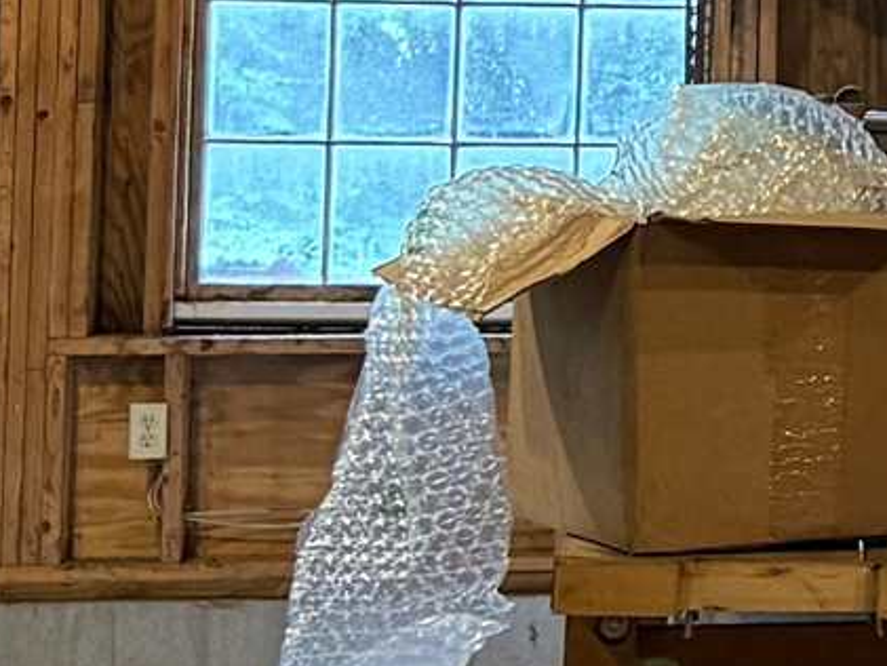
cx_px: 1966
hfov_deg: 10.1
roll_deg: -2.2
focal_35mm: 175
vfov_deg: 8.4
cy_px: -118
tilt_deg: +2.8
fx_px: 4485
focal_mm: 6.76
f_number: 1.78
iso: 400
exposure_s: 1/60
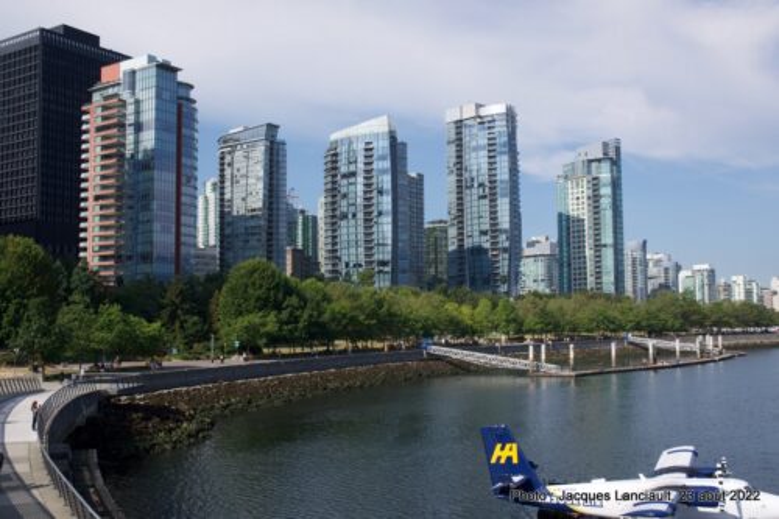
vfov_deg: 35.9
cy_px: 260
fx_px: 800
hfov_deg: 51.9
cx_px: 390
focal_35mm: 37
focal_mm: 25
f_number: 9
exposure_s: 1/200
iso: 100
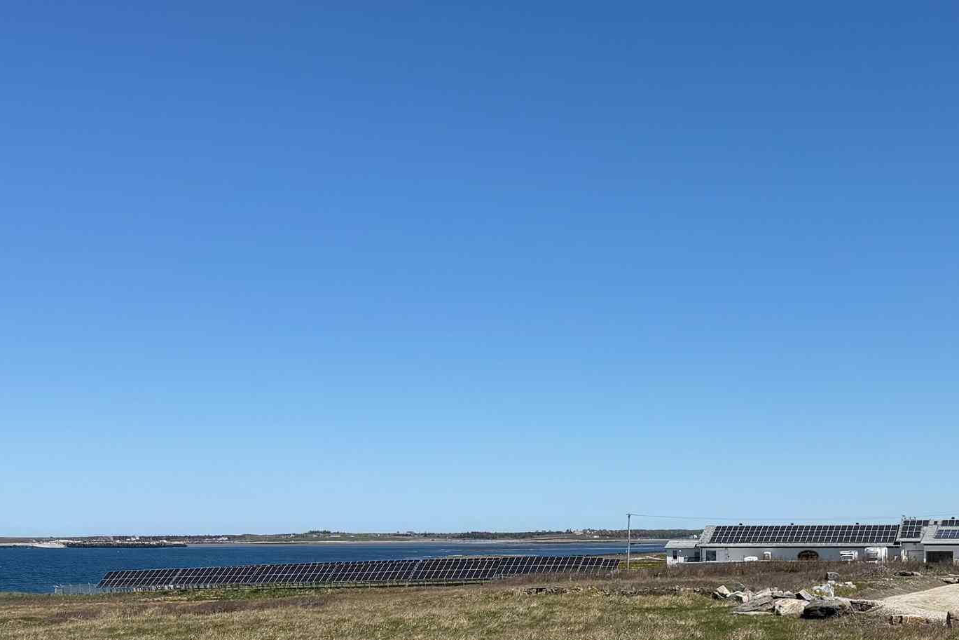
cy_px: 538
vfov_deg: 23.7
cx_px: 604
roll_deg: +0.2
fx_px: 1492
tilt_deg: -0.2
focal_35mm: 56
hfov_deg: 35.4
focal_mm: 6.76
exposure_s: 1/6711
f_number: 1.78
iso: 80
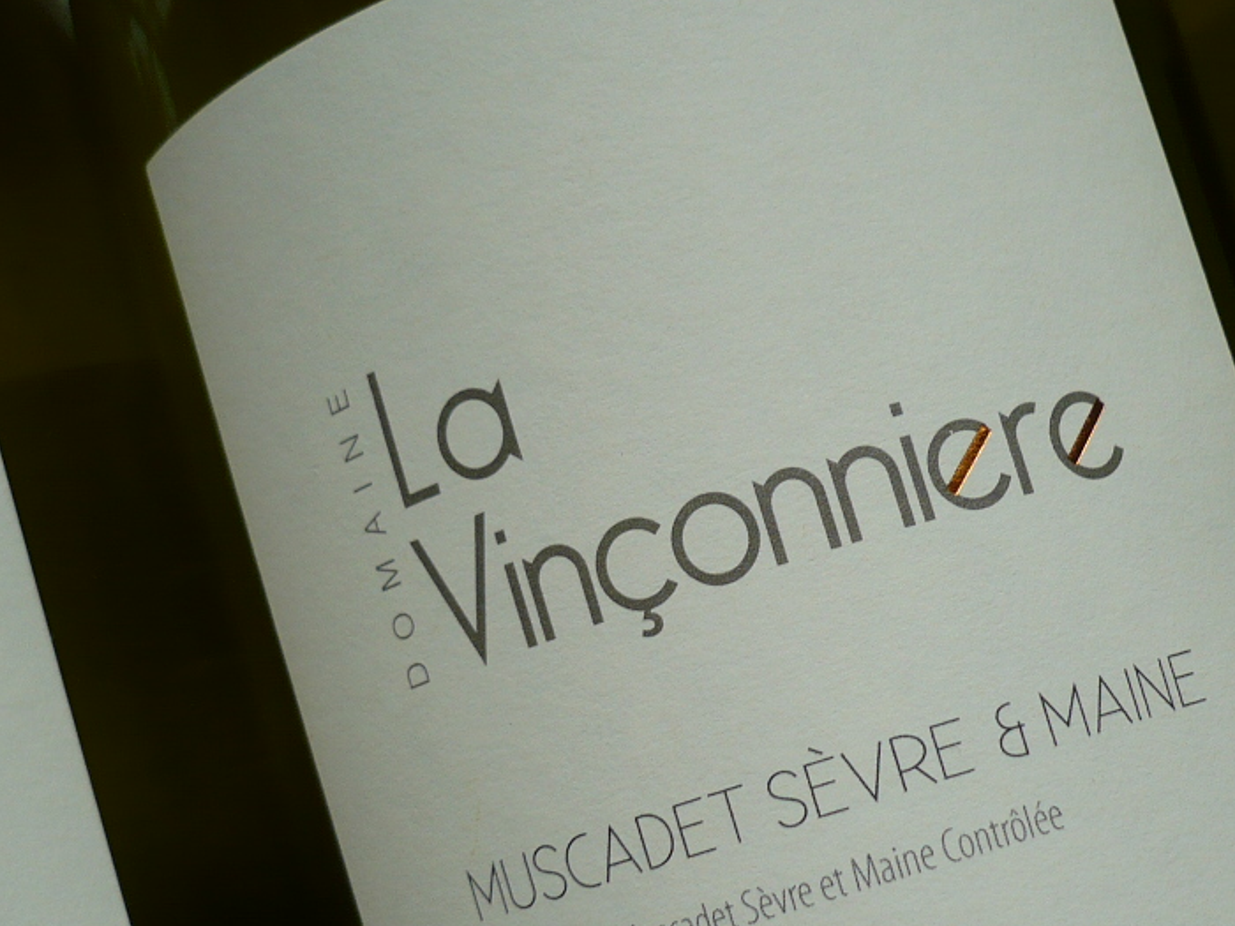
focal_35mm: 64
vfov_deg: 22.8
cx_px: 783
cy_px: 651
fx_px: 2283
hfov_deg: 30.1
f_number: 2.8
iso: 100
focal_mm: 5.8
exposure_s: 1/100
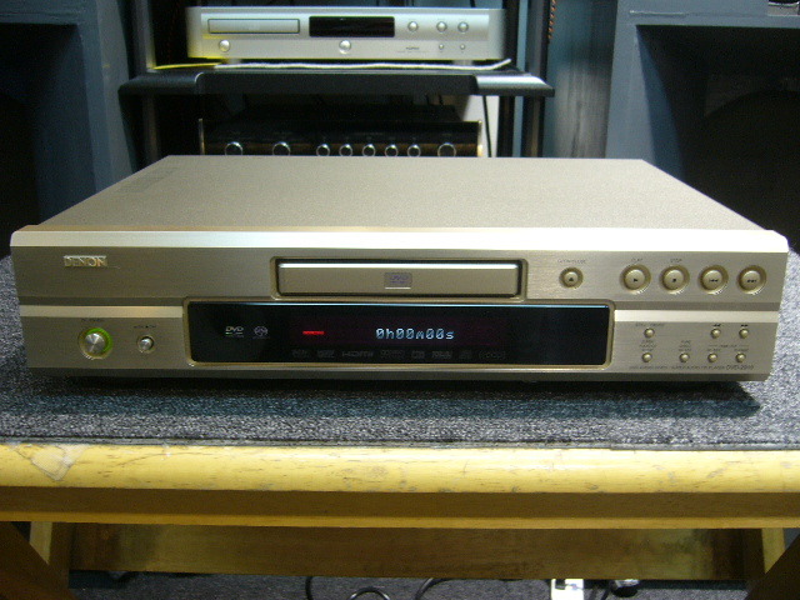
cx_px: 400
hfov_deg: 52.6
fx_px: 809
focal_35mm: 35
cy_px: 300
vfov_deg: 40.7
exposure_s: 1/13
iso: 100
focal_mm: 5.8
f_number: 2.8
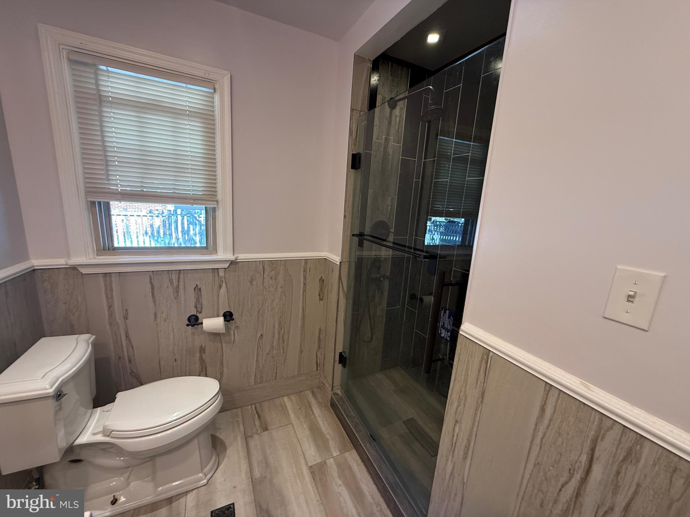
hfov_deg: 102.1
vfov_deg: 85.7
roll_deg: -3.9
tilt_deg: -11.3
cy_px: 258
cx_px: 345
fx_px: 279
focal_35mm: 14
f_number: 2.2
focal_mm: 2.22
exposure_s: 1/60
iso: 250
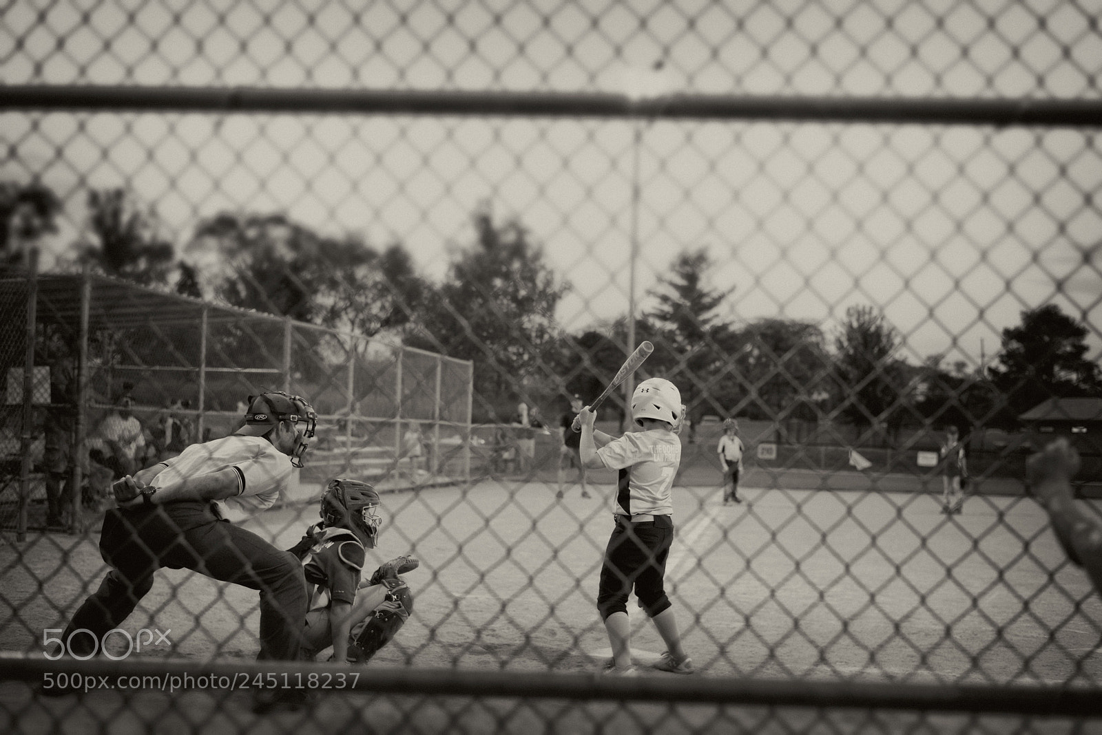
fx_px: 1531
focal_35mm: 50
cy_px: 368
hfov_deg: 39.6
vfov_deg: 27.0
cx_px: 551
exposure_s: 1/200
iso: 500
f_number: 3.2
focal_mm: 50
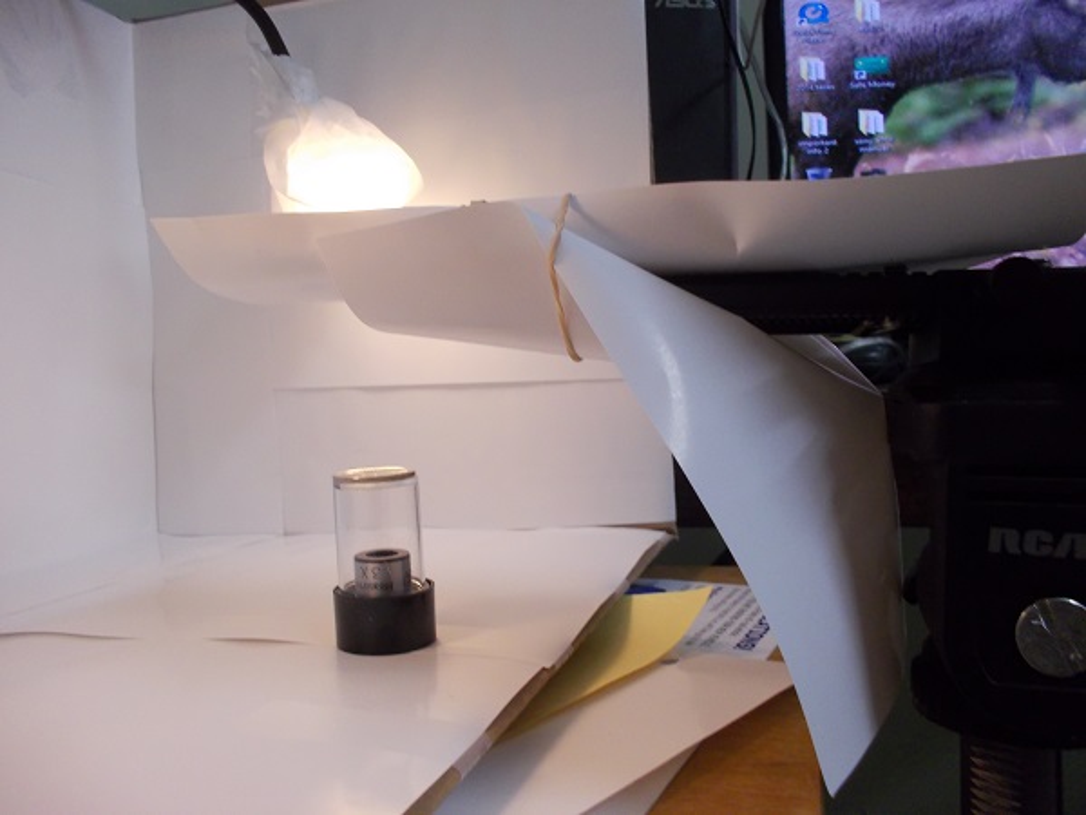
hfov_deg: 61.7
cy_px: 408
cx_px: 543
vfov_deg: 48.2
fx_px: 910
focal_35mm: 29
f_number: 3.3
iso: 160
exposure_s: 1/25
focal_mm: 4.1
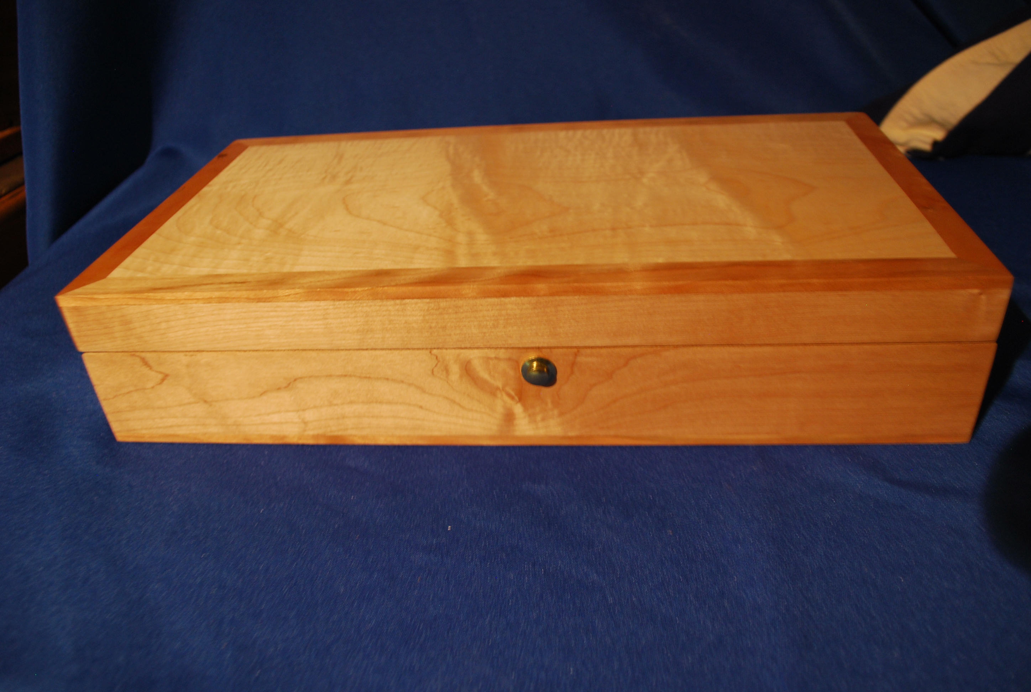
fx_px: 775
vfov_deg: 48.1
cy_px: 346
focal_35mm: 27
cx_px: 516
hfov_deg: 67.3
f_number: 3.5
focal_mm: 18
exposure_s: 1/4
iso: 400
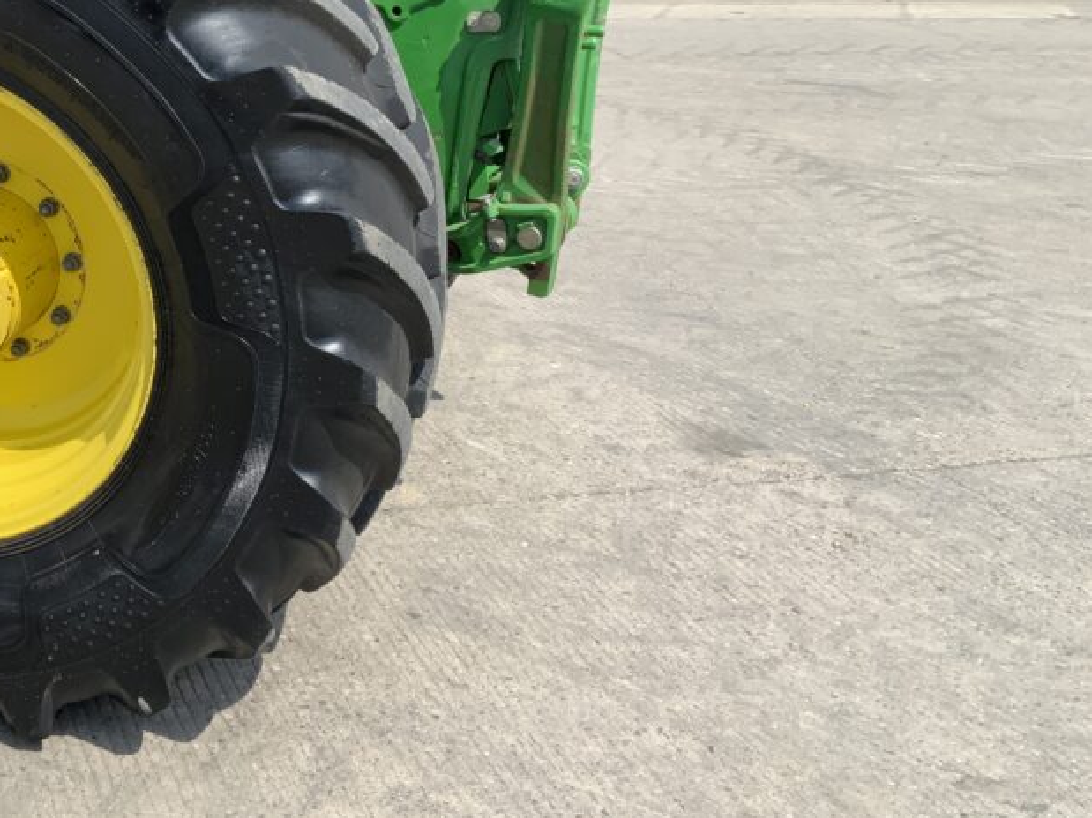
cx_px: 208
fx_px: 1514
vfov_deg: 30.1
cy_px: 279
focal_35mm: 48
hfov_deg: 38.1
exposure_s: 1/1377
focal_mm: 3
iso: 16
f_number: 1.8
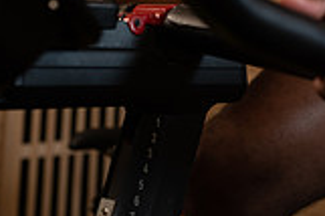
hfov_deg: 20.7
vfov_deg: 13.0
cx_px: 228
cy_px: -127
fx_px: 884
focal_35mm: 98
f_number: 2.8
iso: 400
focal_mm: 35
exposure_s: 1/160
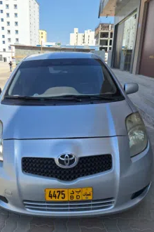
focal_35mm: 29
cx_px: 64
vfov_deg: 63.7
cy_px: 118
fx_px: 186
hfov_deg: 44.8
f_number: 1.8
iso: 40
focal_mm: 5.54
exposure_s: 1/3484
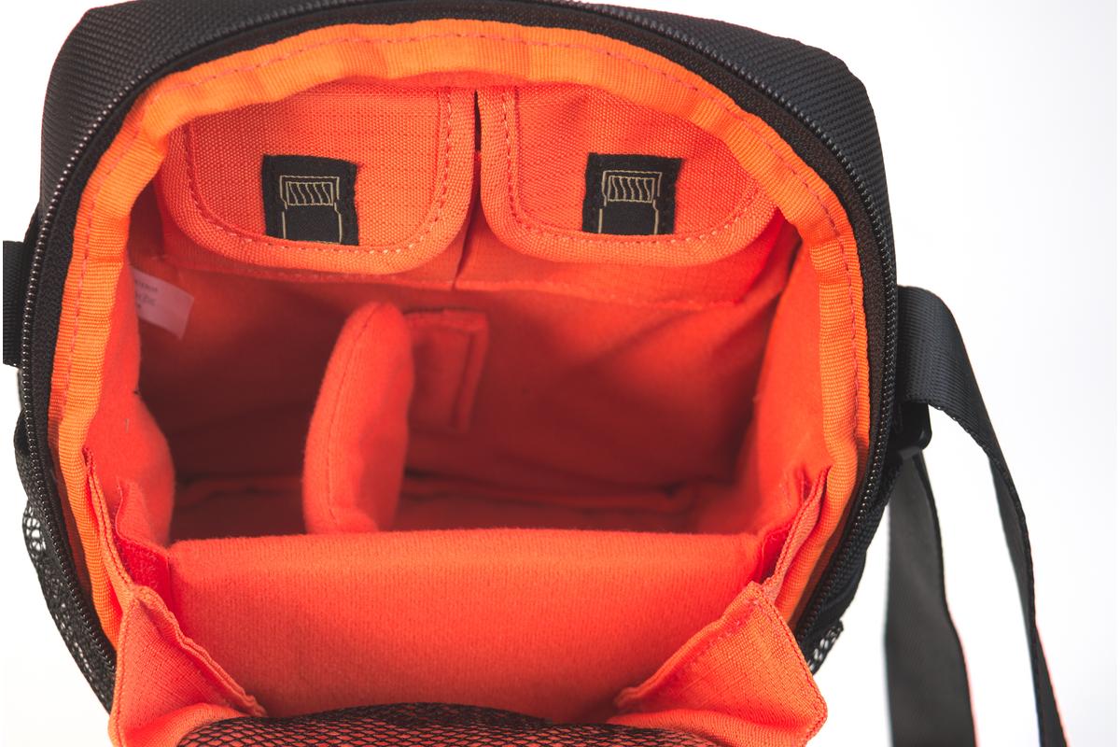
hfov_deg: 21.9
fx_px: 2893
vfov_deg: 14.7
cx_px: 560
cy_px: 374
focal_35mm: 93
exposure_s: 1/125
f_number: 8
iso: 100
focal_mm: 62
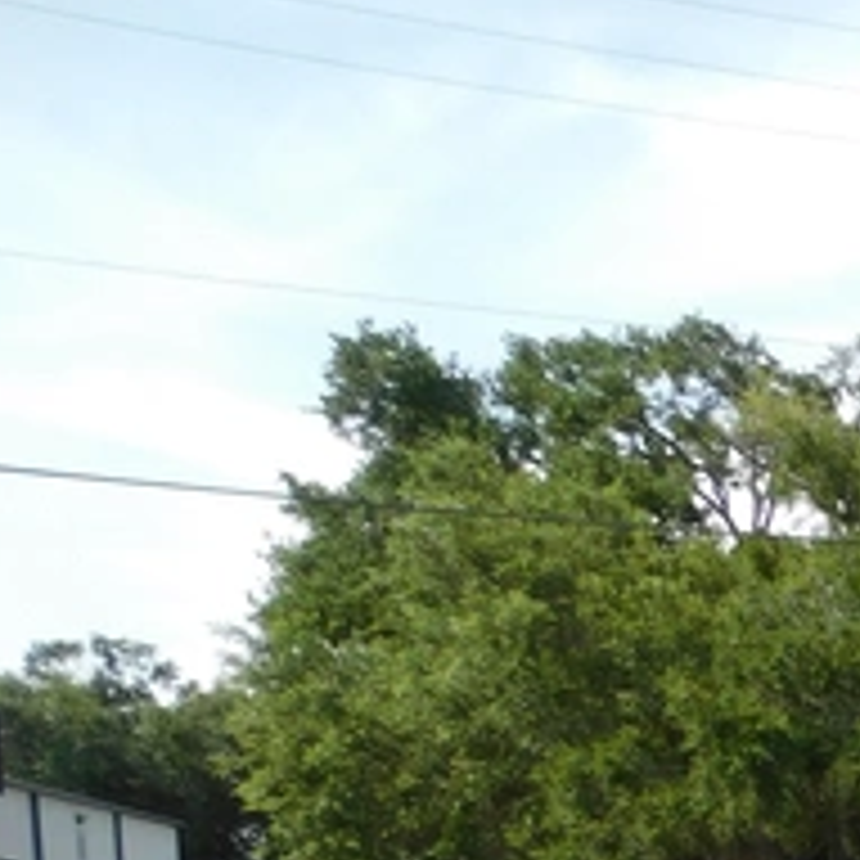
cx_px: 1652
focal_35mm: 80
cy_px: 1258
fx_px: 2249
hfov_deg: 16.9
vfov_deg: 19.2
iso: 125
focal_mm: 4
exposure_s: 1/1000
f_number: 3
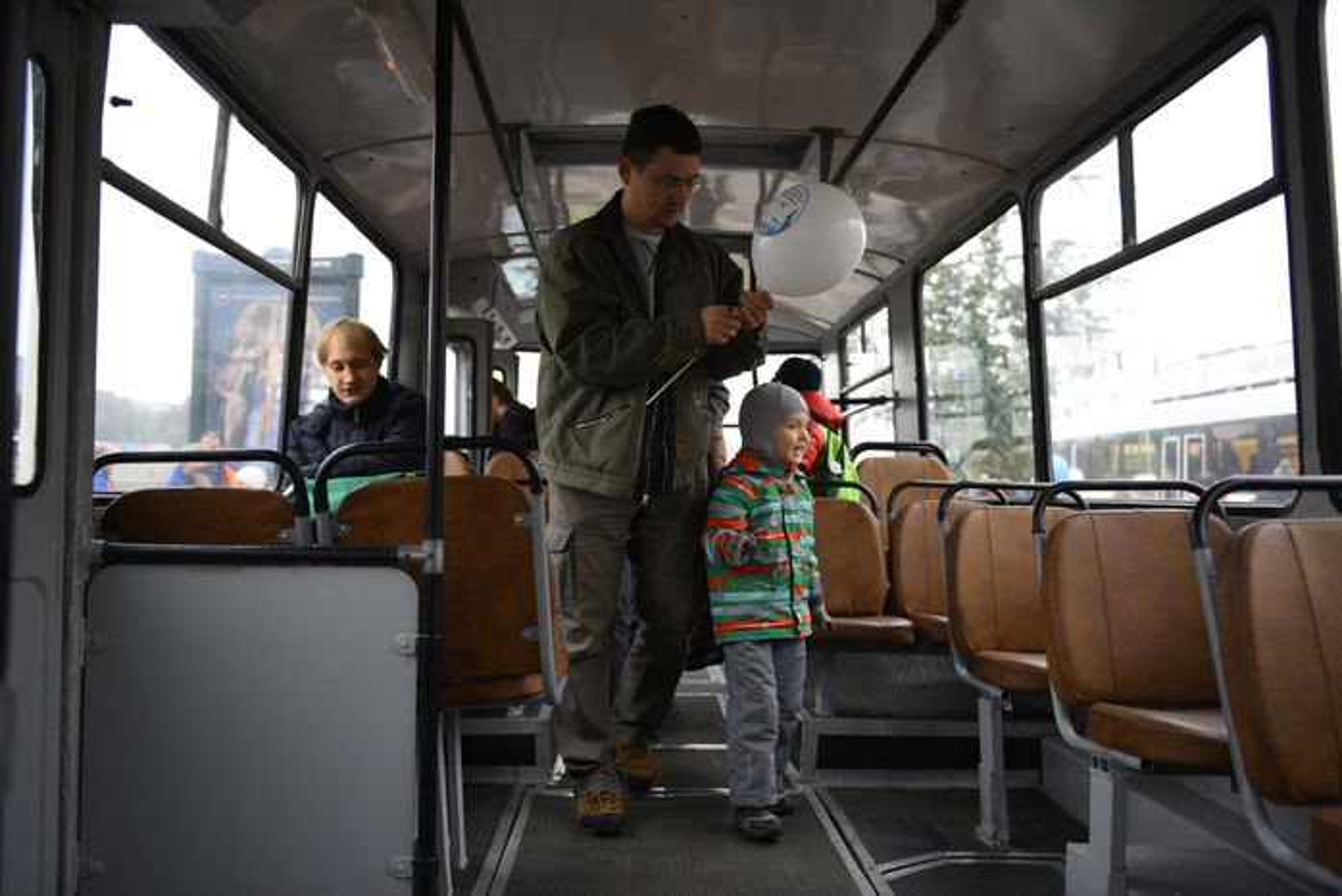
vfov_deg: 41.2
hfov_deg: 58.7
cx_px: 671
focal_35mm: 32
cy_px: 448
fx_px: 1193
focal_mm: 32
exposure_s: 1/200
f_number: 2.8
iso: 500
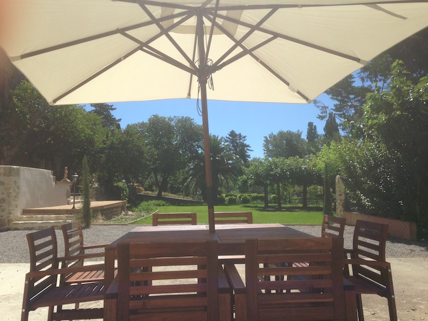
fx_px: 408
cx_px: 214
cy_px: 160
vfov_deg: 42.9
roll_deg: -0.1
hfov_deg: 55.4
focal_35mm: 33
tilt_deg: +1.9
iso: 50
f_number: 2.4
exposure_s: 1/2169
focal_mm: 4.12
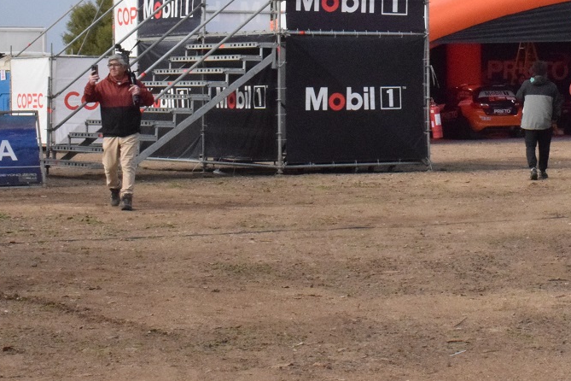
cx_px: 549
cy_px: -2
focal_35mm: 127
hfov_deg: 15.9
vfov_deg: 10.7
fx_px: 2014
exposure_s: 1/1600
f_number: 20
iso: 3200
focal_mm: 42
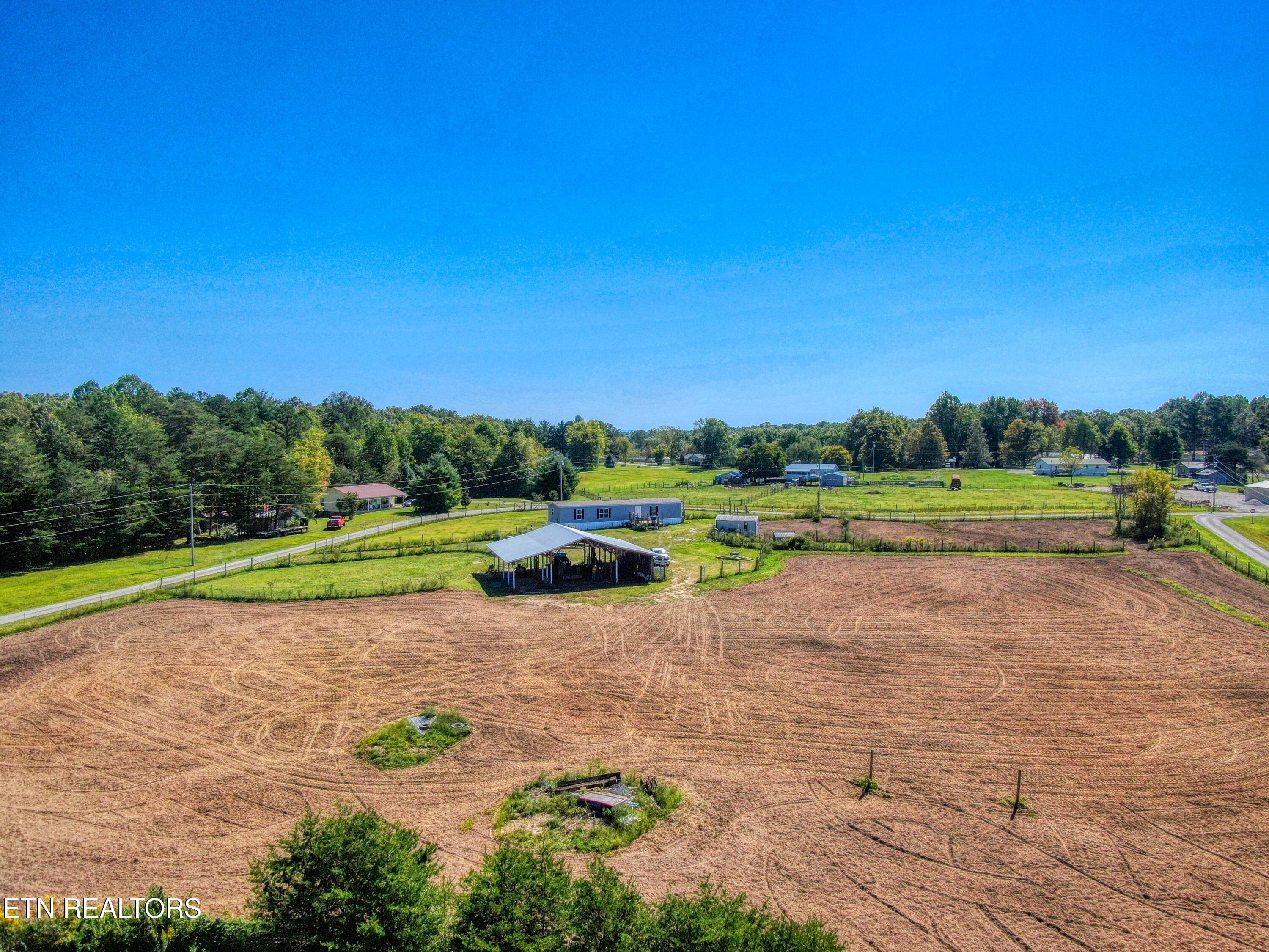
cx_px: 634
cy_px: 476
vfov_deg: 56.8
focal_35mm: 24
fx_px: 880
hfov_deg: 71.6
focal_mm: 4.4
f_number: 2.8
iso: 100
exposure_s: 1/2000
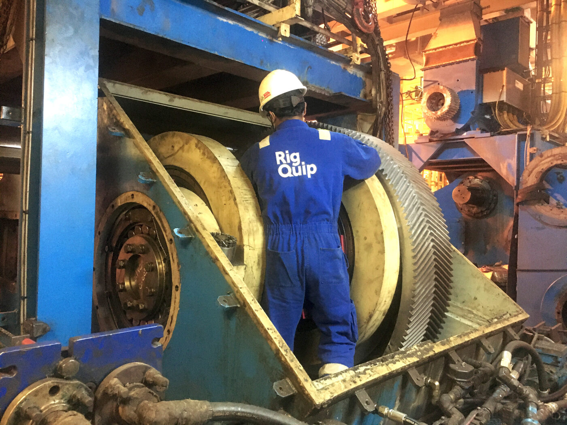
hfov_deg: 61.7
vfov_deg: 48.2
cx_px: 284
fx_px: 475
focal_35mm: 29
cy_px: 212
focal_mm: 4.15
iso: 320
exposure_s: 1/15
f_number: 2.2
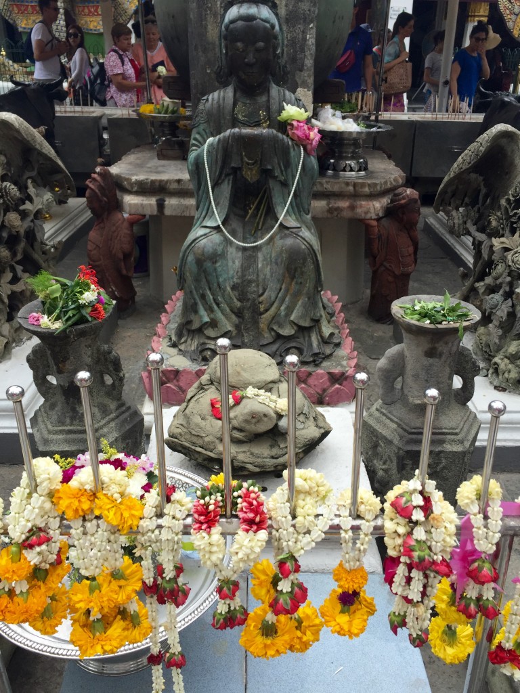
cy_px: 346
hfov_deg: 48.2
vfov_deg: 61.7
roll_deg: +0.9
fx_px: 581
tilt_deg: -26.1
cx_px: 260
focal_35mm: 29
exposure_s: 1/1236
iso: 32
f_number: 2.2
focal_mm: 4.15
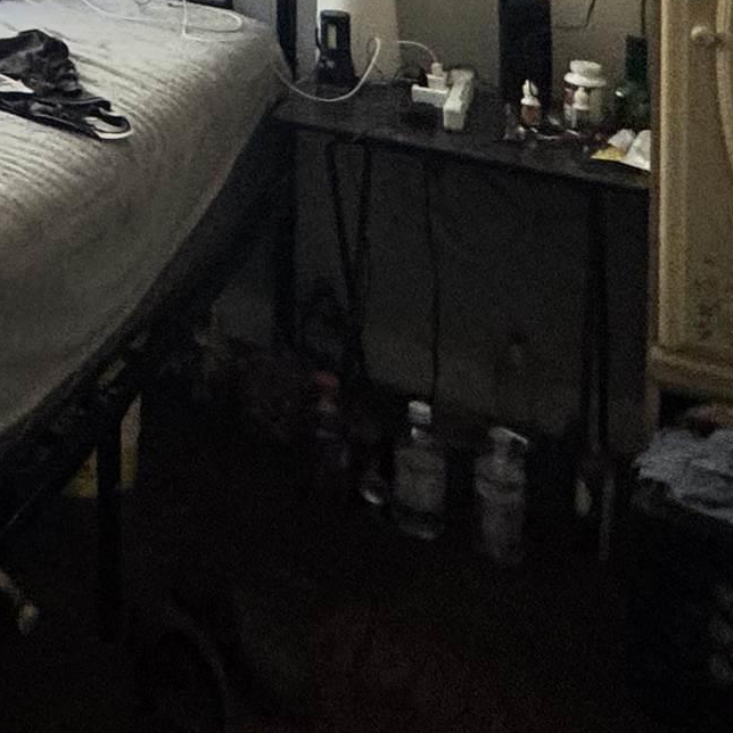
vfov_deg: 23.9
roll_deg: +0.0
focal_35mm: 59
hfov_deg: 21.1
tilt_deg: -2.1
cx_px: -540
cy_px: -322
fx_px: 1413
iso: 250
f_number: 2.2
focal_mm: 2.22
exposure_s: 1/60
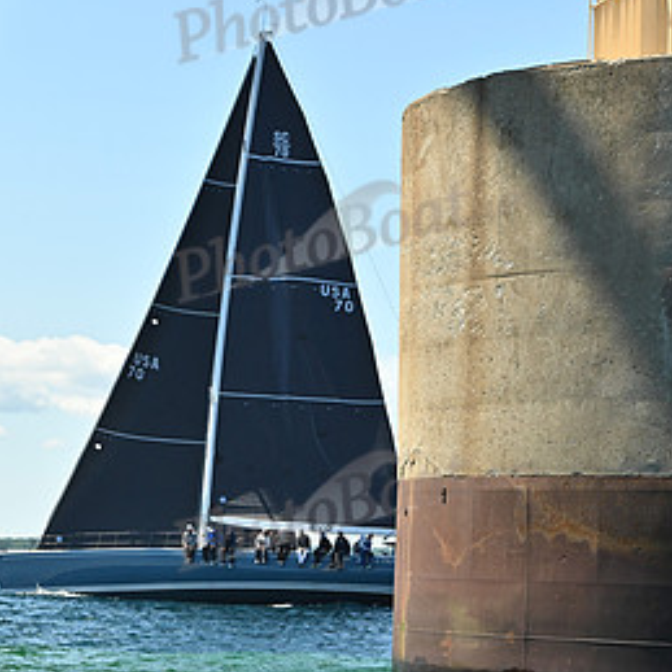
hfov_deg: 13.0
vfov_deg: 13.1
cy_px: 406
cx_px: 42
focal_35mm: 133
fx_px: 2921
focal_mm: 70
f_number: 7.1
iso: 320
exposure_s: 1/1000
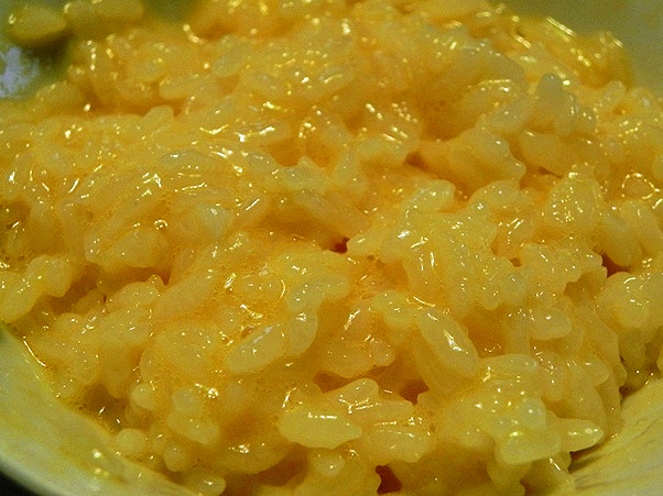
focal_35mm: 52
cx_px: 332
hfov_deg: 36.8
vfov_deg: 28.0
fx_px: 996
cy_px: 248
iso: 160
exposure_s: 1/33.2
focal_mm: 9.2
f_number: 3.5
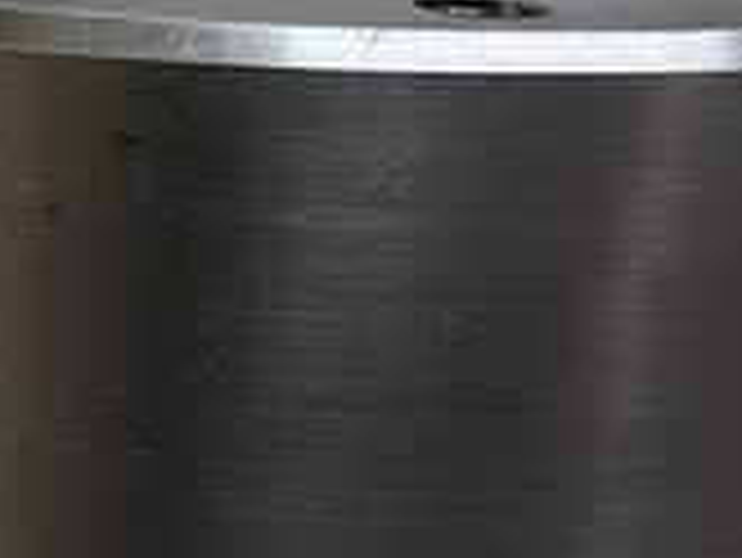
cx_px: 126
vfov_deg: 14.7
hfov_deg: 19.2
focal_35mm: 101
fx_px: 2167
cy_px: 310
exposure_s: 1/100
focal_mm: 5.1
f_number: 1.6
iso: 40
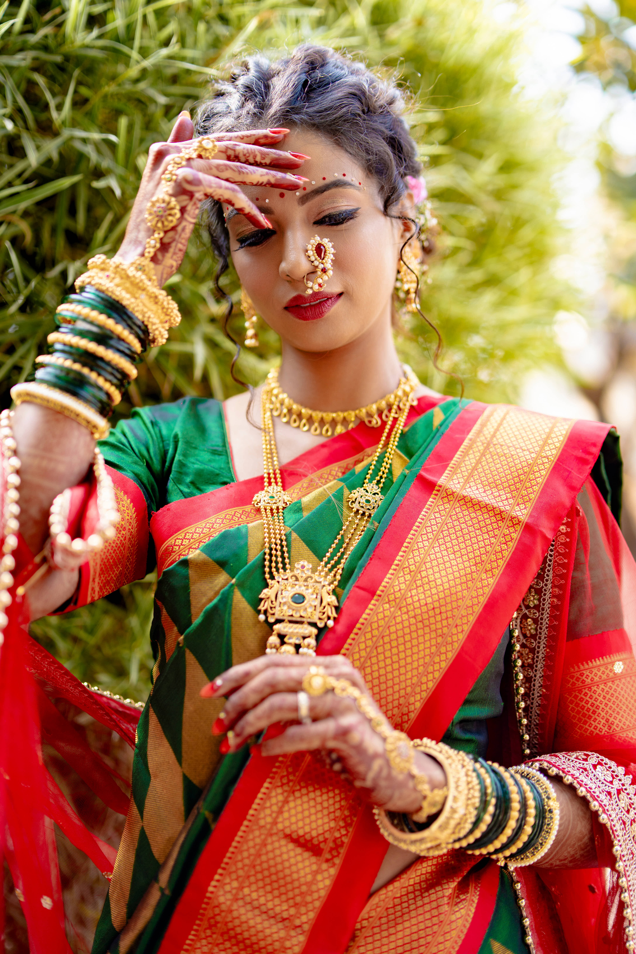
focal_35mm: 50
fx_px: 1325
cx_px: 318
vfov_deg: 39.6
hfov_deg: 27.0
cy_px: 477
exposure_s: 1/500
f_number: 1.4
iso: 100
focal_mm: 50
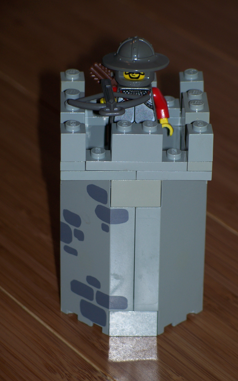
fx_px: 2044
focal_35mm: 197
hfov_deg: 6.7
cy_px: 190
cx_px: 139
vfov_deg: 10.6
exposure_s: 1/200
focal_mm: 38.8
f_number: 4.4
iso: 80
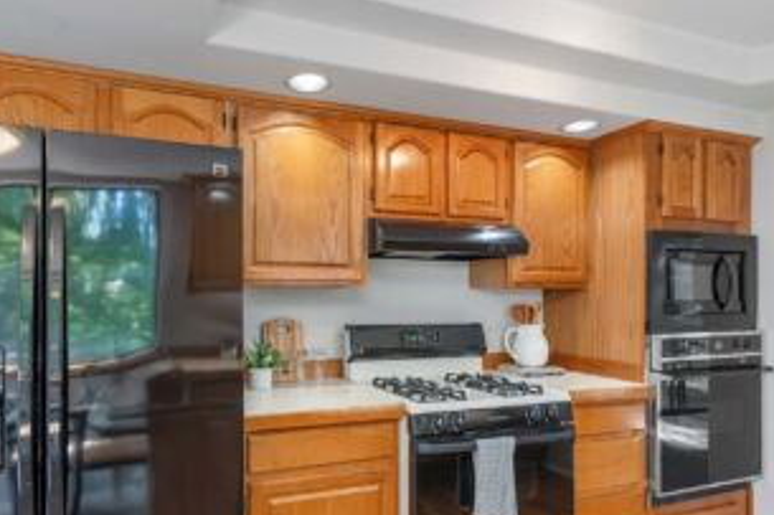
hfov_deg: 80.5
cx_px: 317
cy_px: 313
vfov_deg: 58.9
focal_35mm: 21
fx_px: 451
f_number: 7.1
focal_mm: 16
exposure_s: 1/4
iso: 1000
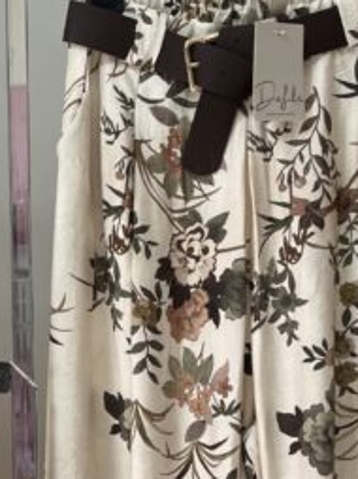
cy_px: 473
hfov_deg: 17.5
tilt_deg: -1.9
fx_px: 1133
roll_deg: +2.0
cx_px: -6
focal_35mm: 82
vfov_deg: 22.9
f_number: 1.6
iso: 100
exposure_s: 1/121
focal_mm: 4.2
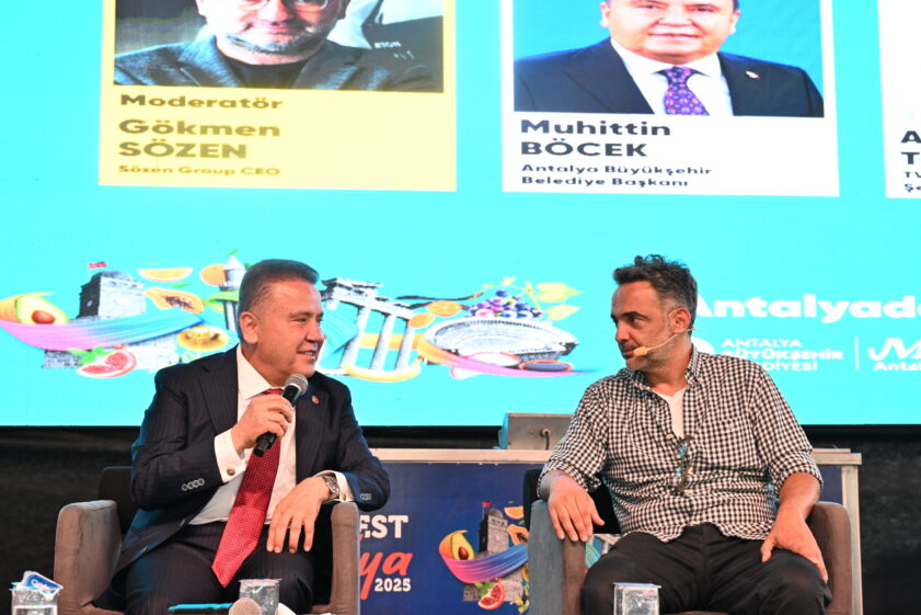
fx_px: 1433
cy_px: 290
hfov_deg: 35.6
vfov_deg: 24.2
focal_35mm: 56
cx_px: 447
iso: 1600
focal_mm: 46
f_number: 5
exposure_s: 1/320
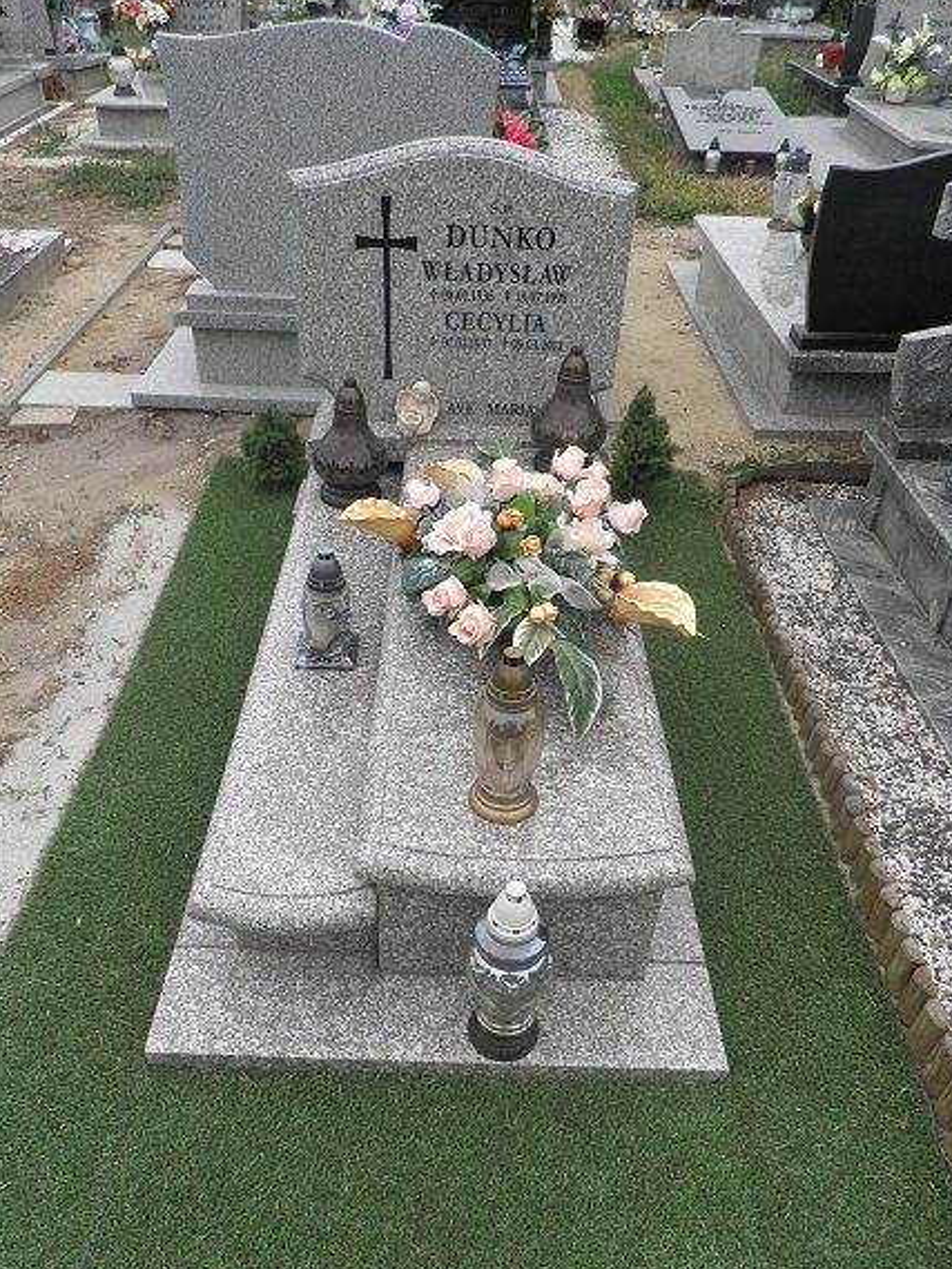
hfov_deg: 51.4
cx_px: 462
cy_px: 705
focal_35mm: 27
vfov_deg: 65.1
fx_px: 990
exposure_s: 1/320
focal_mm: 4.3
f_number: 3.3
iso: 64
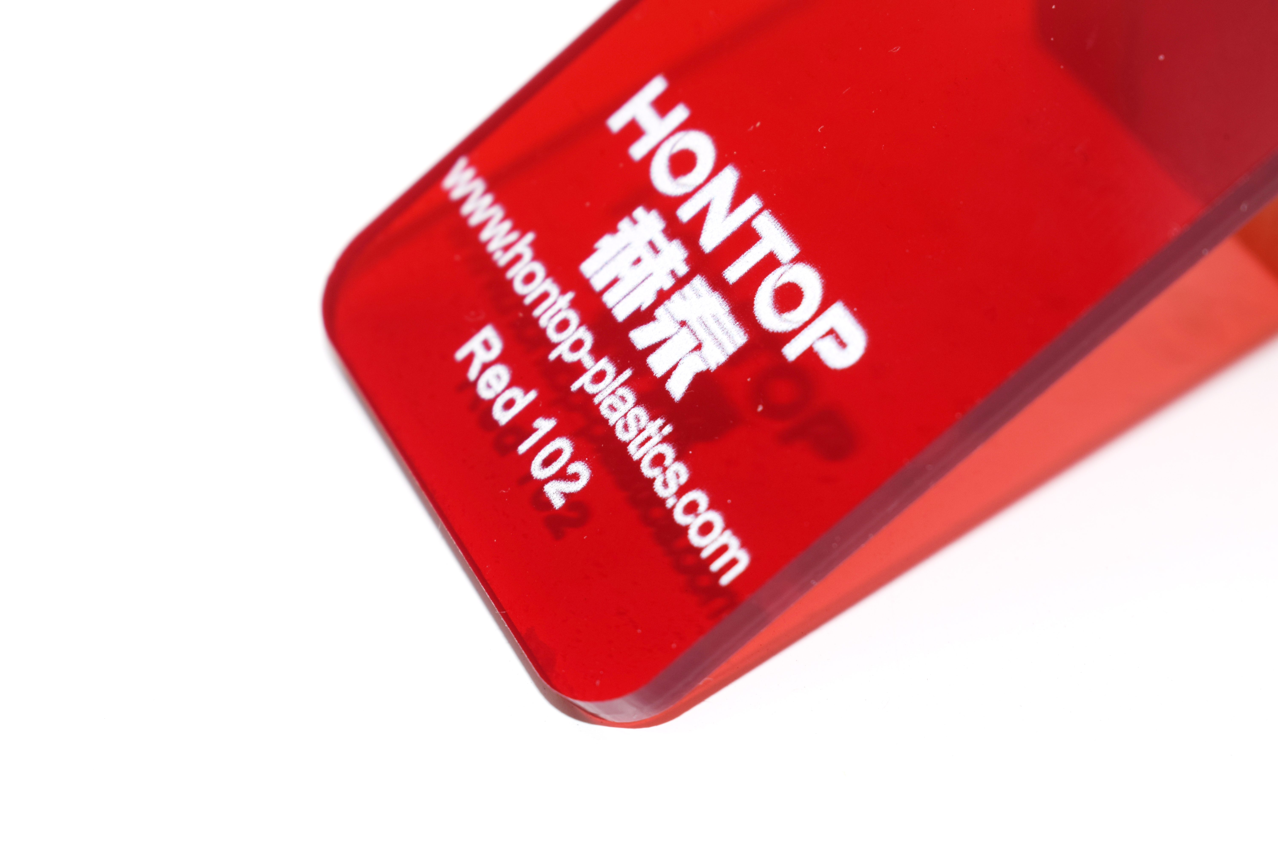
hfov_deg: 24.6
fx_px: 2929
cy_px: 426
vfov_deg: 16.6
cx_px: 639
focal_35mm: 82
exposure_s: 1/60
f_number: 8
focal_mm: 55
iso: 100
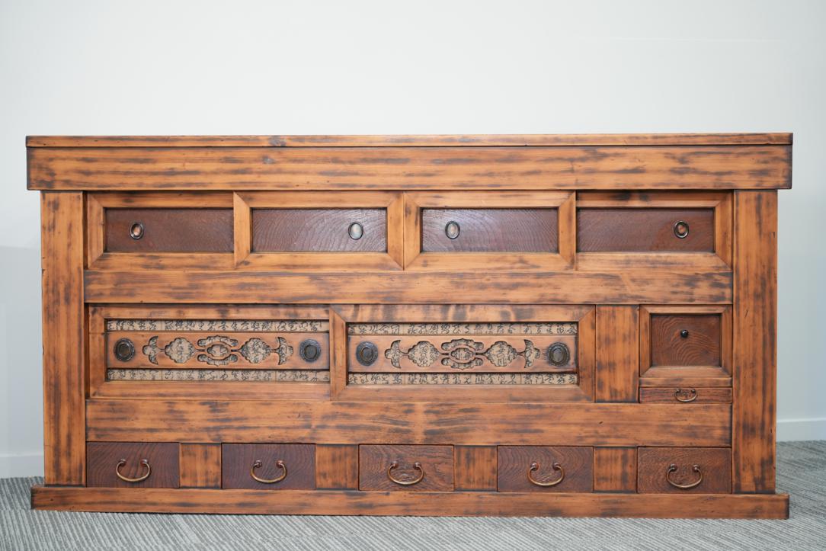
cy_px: 276
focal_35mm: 74
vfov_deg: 18.4
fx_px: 1698
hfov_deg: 27.3
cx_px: 413
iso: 1250
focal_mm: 74
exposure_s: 1/80
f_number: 4
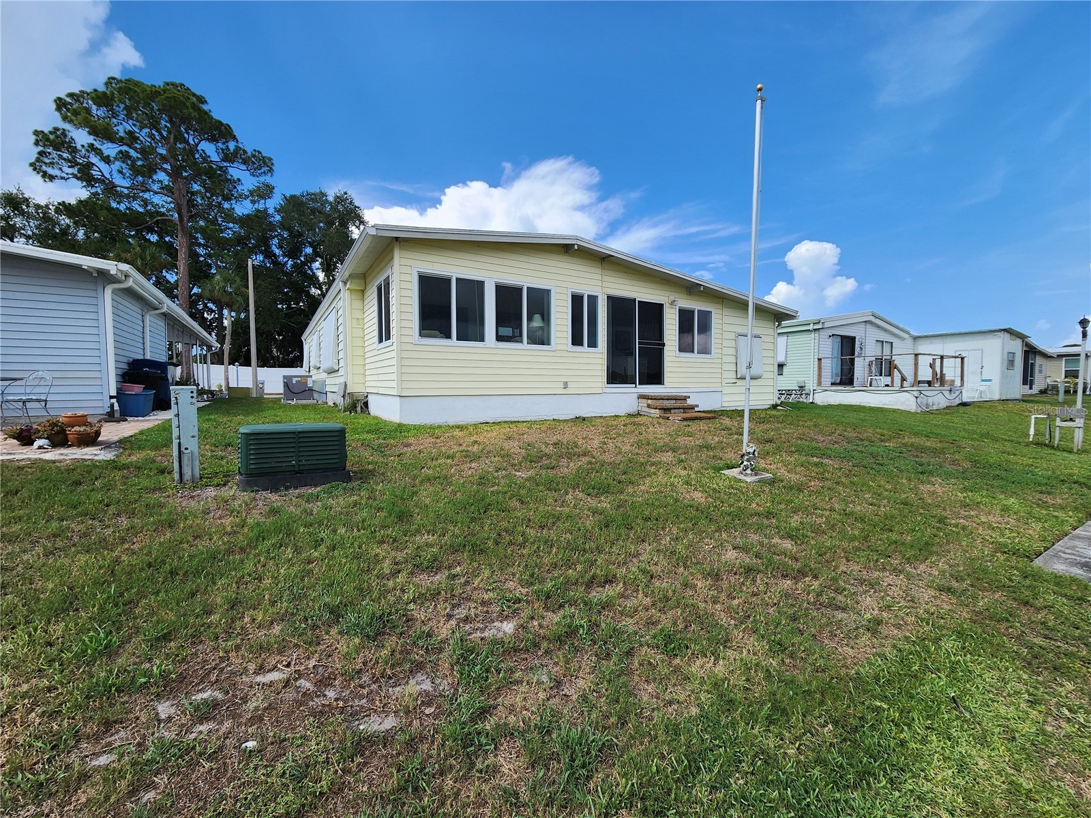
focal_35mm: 13
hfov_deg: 106.2
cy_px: 409
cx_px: 546
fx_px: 410
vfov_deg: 89.9
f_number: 2.2
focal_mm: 2.2
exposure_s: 1/1659
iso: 50
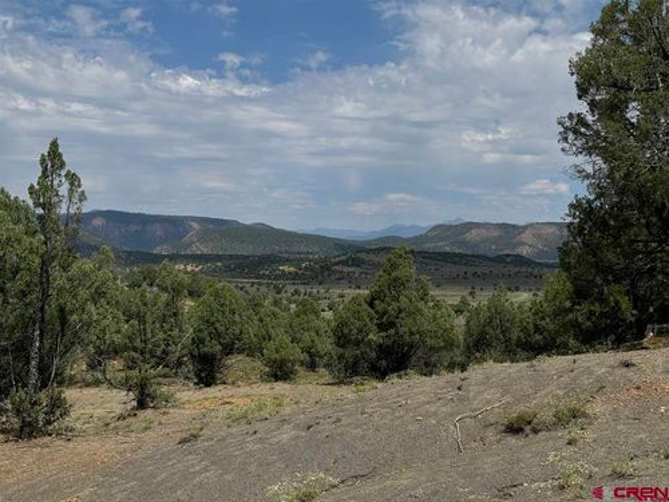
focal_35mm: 48
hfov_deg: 39.7
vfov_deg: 30.3
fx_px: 928
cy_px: 251
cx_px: 334
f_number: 1.78
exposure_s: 1/7092
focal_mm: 6.76
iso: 64
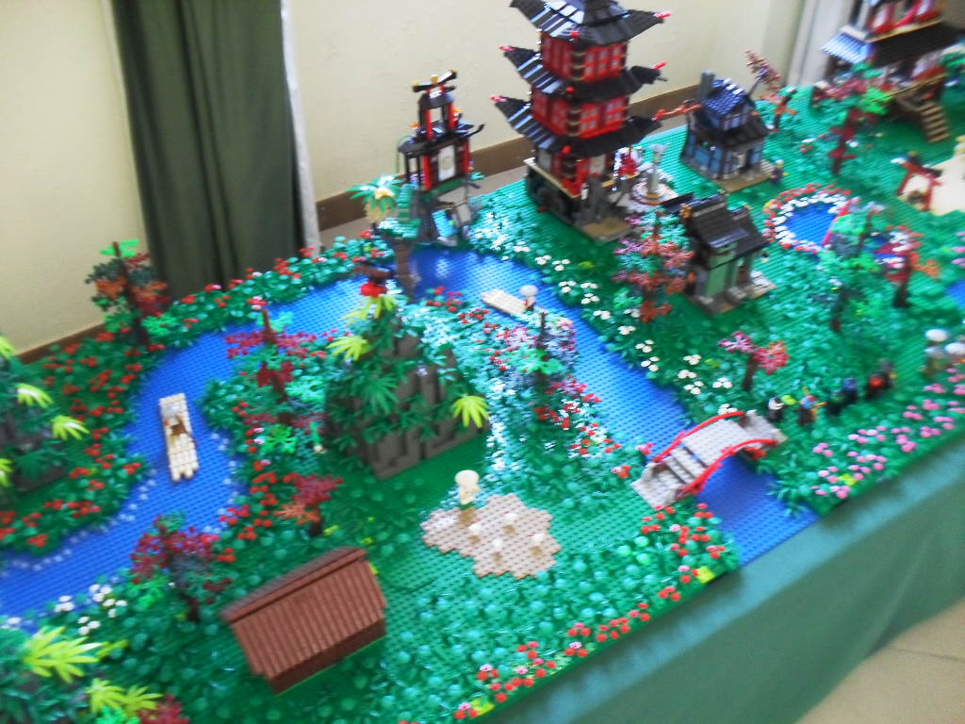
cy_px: 362
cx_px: 482
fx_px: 976
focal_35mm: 35
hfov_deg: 52.6
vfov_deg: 40.7
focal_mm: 6.3
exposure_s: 1/15
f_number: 3.2
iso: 240
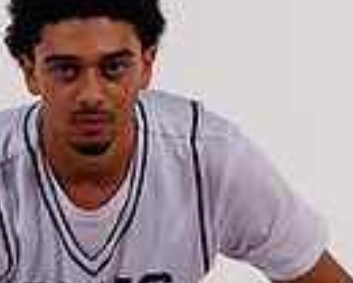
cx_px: 58
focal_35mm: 551
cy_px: 422
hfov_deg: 3.5
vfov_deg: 2.8
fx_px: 5757
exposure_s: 1/500
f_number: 10
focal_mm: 132
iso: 200
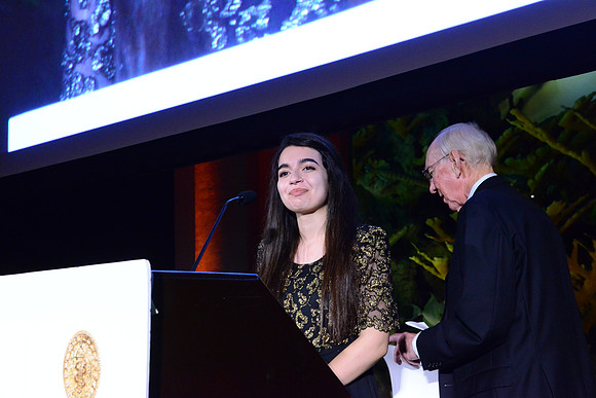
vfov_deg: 23.4
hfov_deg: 34.5
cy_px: 199
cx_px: 298
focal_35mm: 58
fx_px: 960
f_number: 8
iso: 6400
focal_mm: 58
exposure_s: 1/60
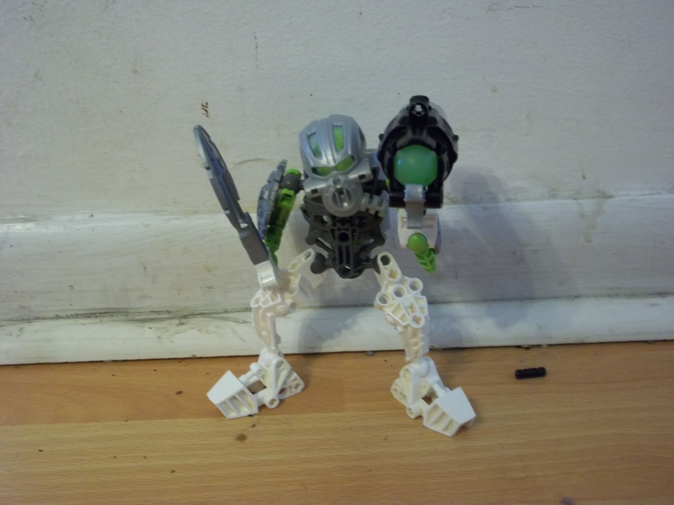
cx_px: 337
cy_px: 252
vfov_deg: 31.5
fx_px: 896
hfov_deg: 41.2
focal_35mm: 46
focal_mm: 8.2
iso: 320
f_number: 3.5
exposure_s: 1/8
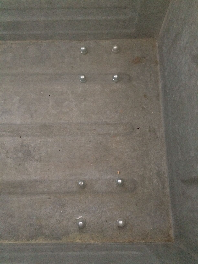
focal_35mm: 29
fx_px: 221
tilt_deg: -77.5
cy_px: 132
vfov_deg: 61.7
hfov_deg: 48.2
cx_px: 99
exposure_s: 1/17
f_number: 2.2
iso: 400
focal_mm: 4.15
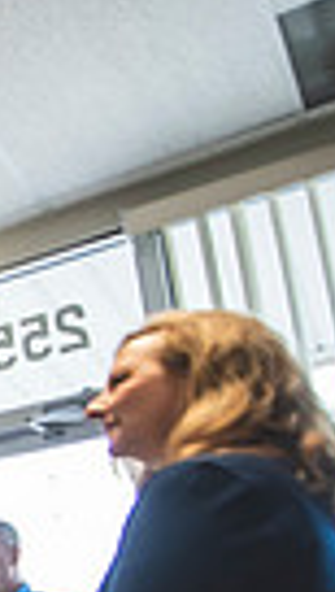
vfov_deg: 30.0
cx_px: -797
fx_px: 1006
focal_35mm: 64
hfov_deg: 10.0
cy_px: 625
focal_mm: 14
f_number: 2.8
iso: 800
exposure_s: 1/200
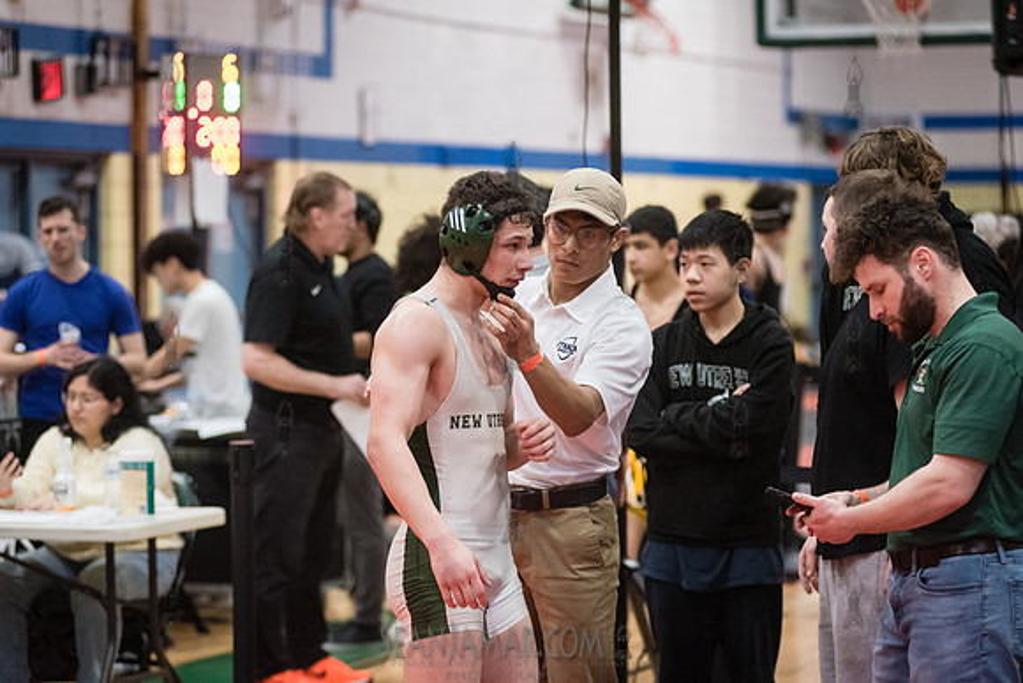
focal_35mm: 125
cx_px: 512
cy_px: 342
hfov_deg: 16.4
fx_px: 3553
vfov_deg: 11.0
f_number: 3.5
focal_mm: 125
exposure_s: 1/400
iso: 8000
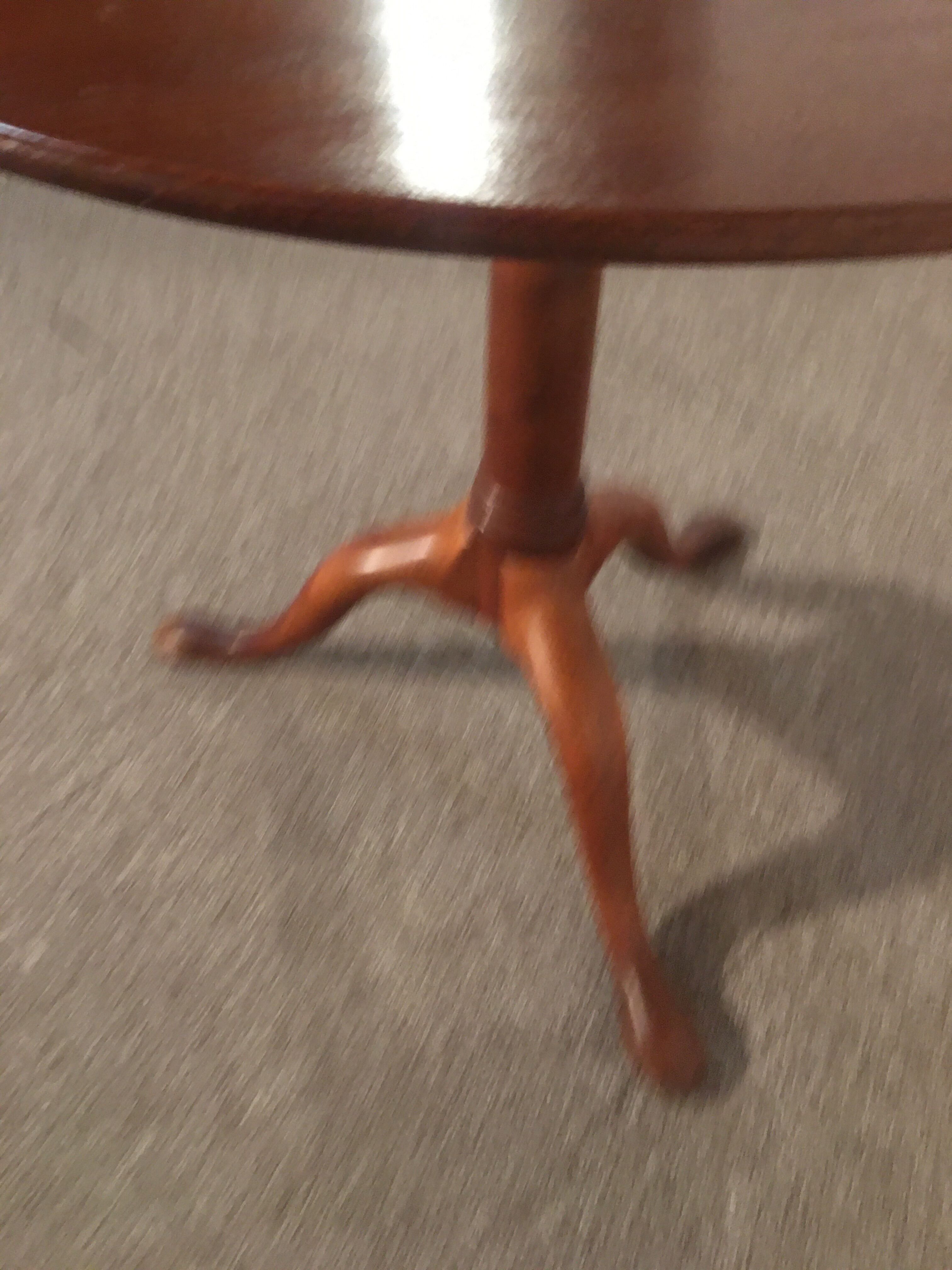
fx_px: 1063
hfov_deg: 48.2
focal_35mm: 29
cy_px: 635
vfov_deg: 61.7
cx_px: 476
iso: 125
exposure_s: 1/8
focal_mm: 4.15
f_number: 2.2
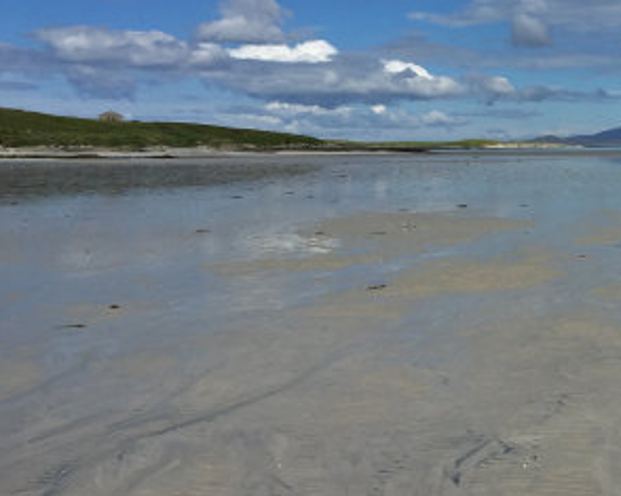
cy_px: 195
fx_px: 1084
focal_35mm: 59
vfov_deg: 25.7
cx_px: 556
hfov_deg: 30.6
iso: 32
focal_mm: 4.15
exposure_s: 1/3968
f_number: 2.2
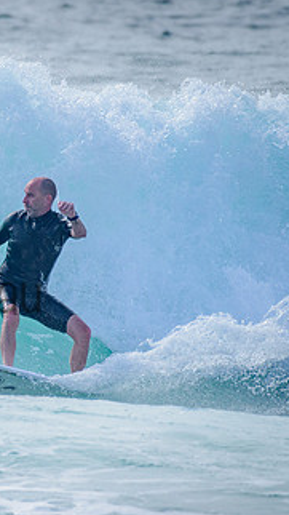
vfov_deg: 1.9
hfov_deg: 1.0
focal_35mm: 1157
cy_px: 217
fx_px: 15770
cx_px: -121
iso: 200
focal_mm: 500
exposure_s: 1/2000
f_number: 5.6
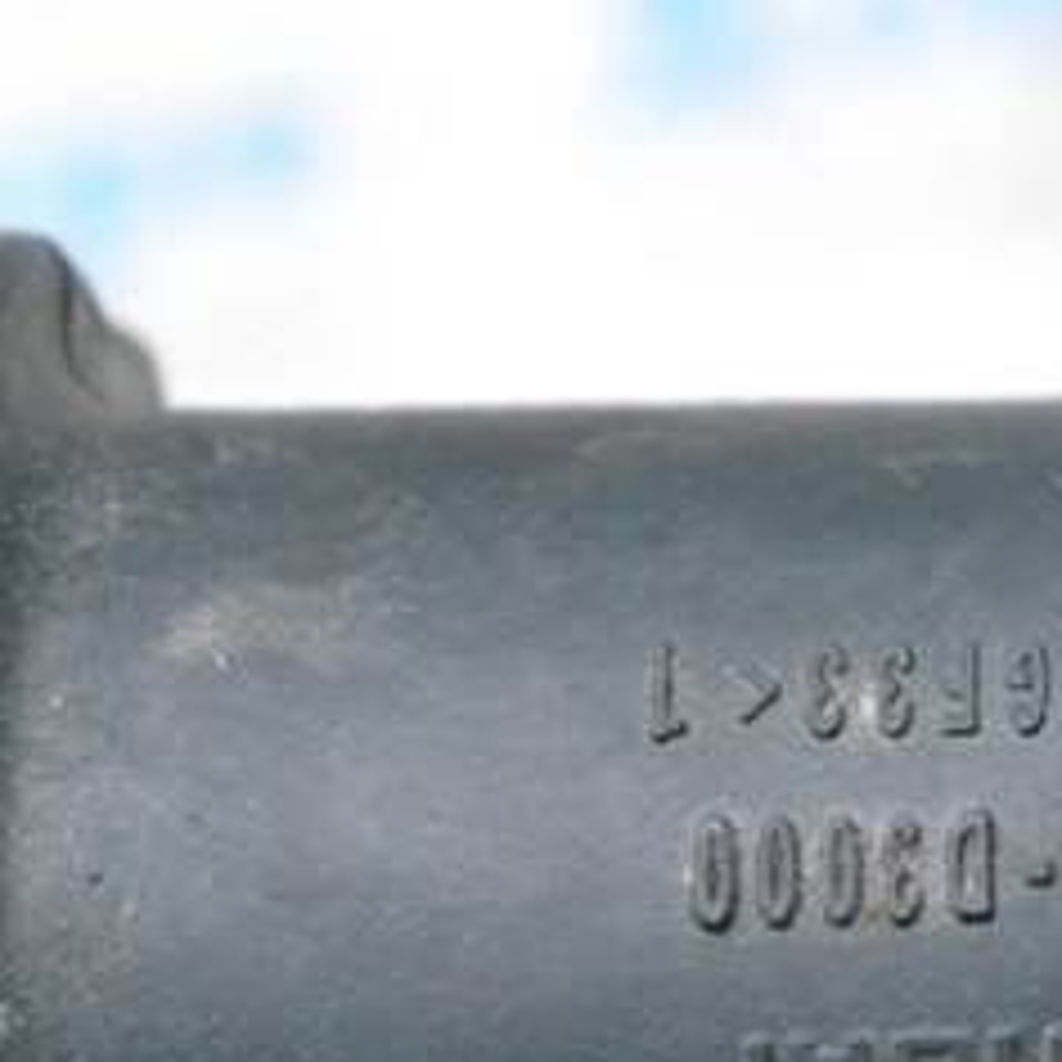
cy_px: 634
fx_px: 6600
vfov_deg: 9.2
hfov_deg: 9.0
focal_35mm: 190
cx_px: 1436
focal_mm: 55
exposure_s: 1/125
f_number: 10
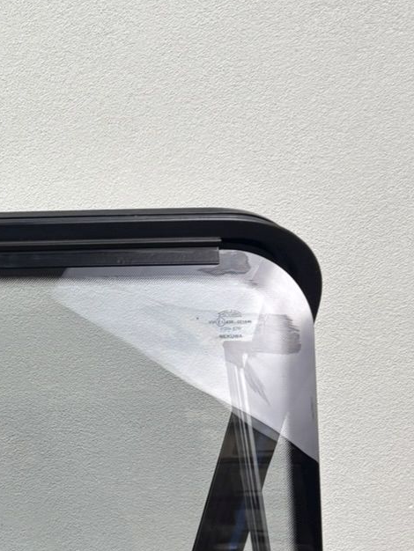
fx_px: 1355
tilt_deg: -16.4
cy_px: 370
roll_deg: -0.9
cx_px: -234
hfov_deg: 15.8
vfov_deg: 22.9
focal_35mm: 85
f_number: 1.6
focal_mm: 5.96
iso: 40
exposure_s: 1/100
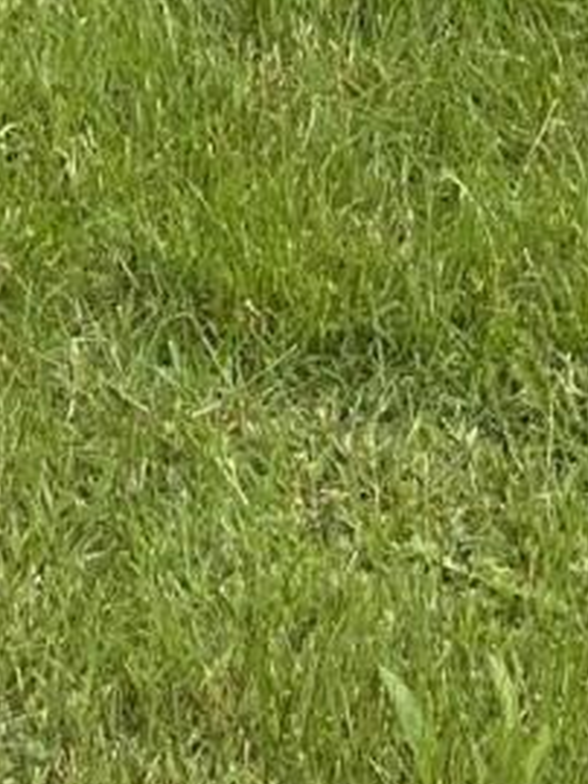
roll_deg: -4.0
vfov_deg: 4.9
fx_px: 8735
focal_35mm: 386
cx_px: 268
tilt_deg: -5.1
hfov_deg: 3.9
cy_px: -1571
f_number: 2
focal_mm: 6
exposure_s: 1/1261
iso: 20
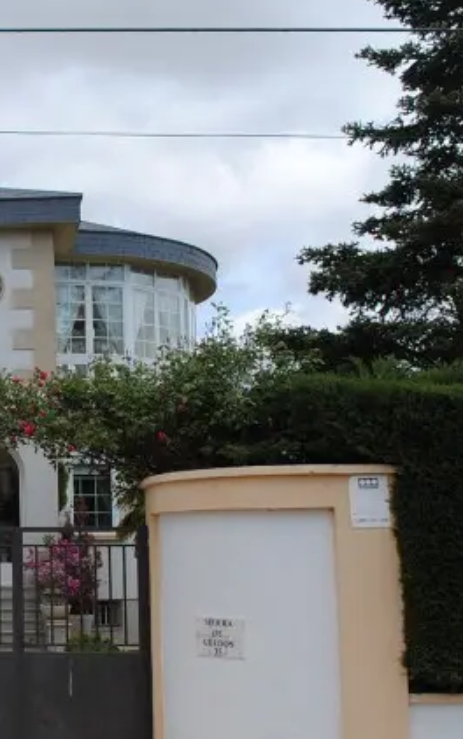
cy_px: 392
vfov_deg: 35.1
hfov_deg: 20.3
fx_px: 1170
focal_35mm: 58
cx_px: -156
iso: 100
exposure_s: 1/250
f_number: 8
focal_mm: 20
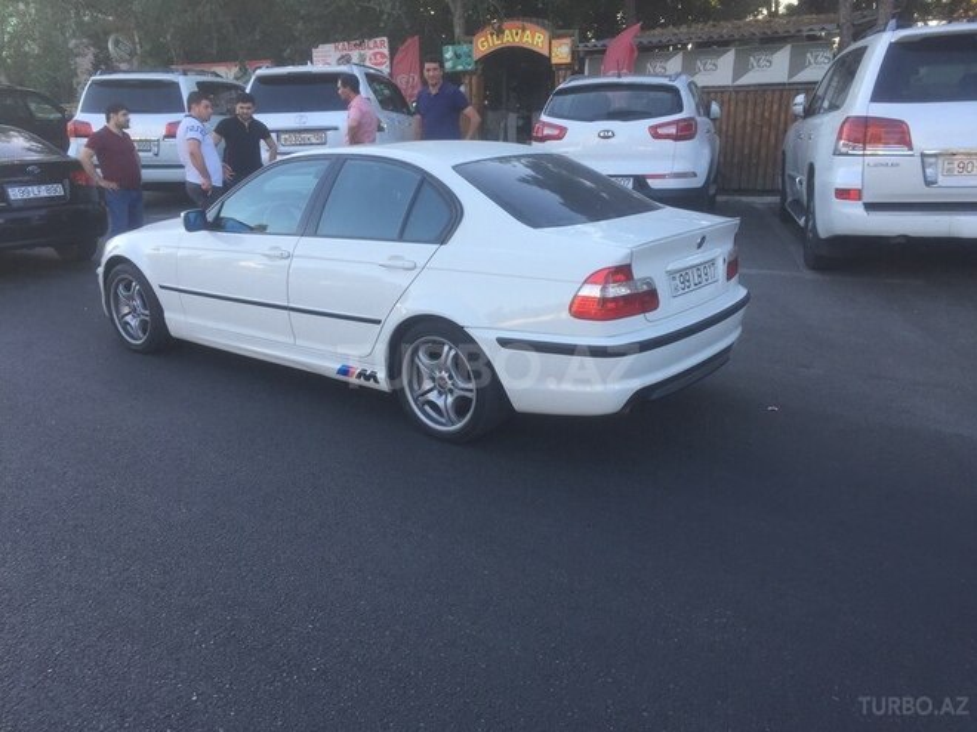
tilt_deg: -14.9
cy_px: 366
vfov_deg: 48.2
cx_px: 488
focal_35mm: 29
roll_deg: +0.1
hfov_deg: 61.7
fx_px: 818
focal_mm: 4.15
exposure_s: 1/223
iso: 32
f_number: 2.2
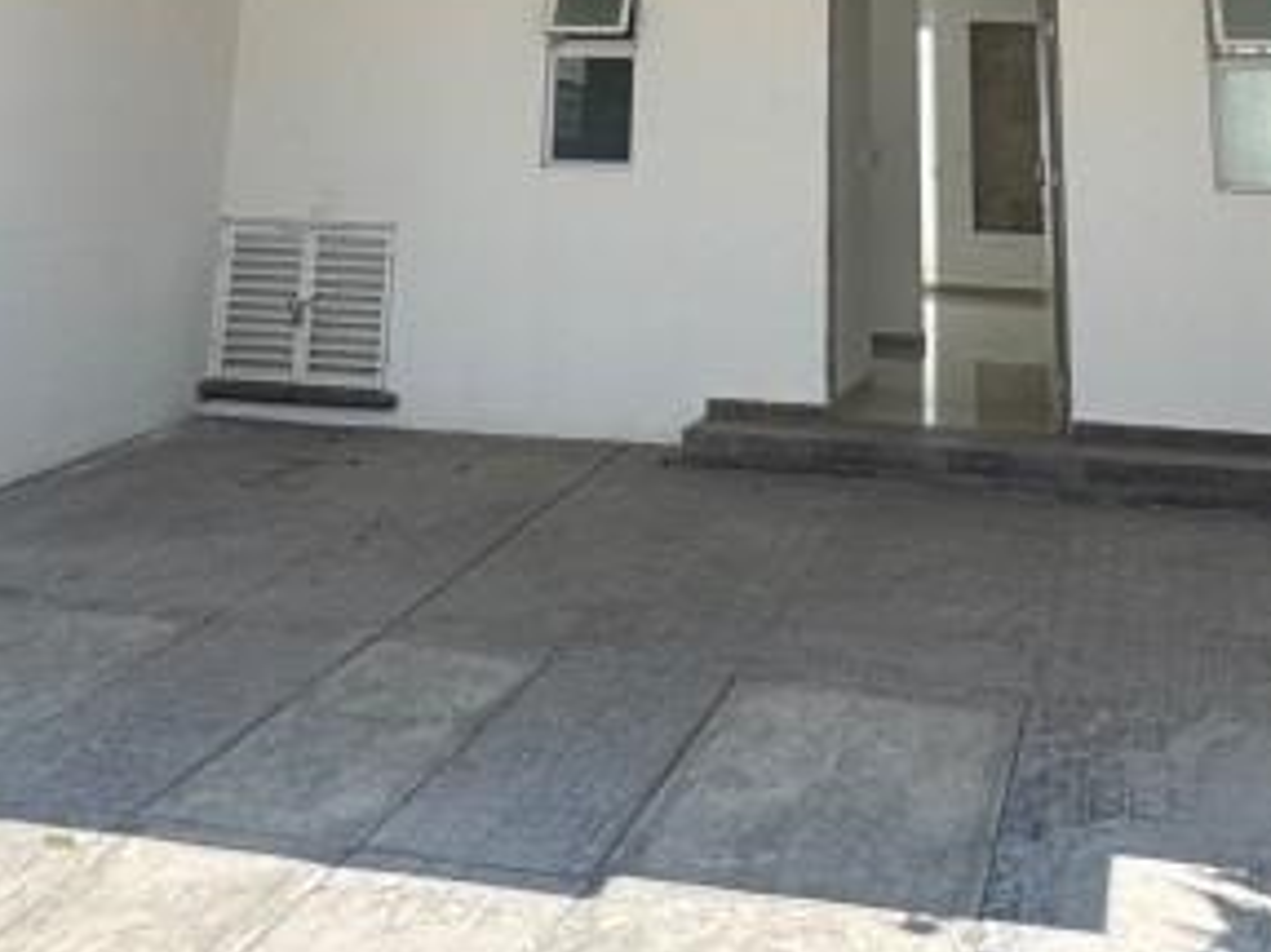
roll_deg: -1.5
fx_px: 1835
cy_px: -487
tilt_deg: +17.6
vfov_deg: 23.2
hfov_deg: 38.2
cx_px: 700
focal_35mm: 50
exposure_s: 1/381
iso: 40
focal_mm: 2.22
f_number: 2.2
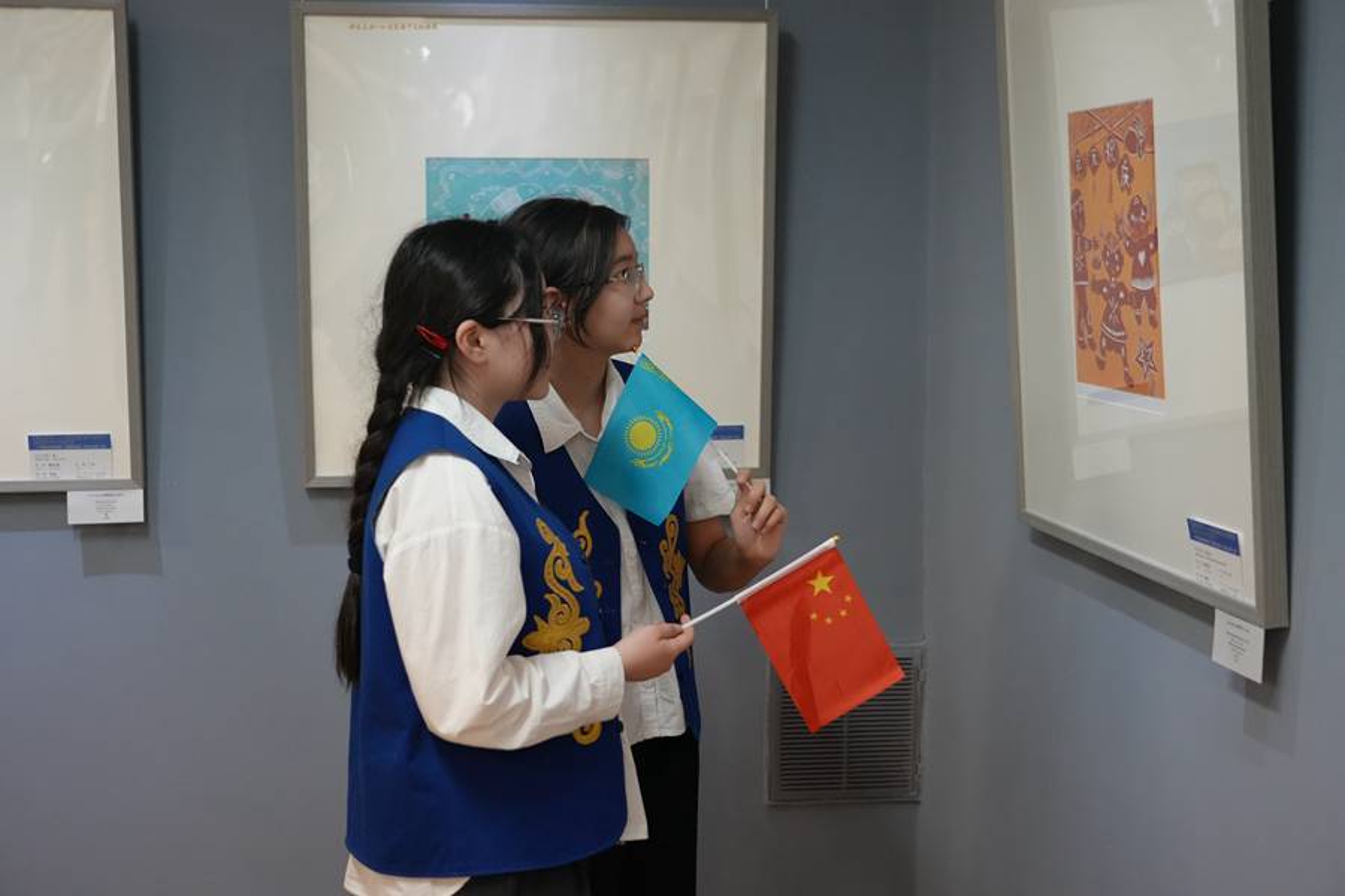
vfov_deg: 27.5
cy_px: 448
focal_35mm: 49
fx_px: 1831
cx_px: 672
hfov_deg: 40.3
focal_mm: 49
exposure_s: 1/160
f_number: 4
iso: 5000
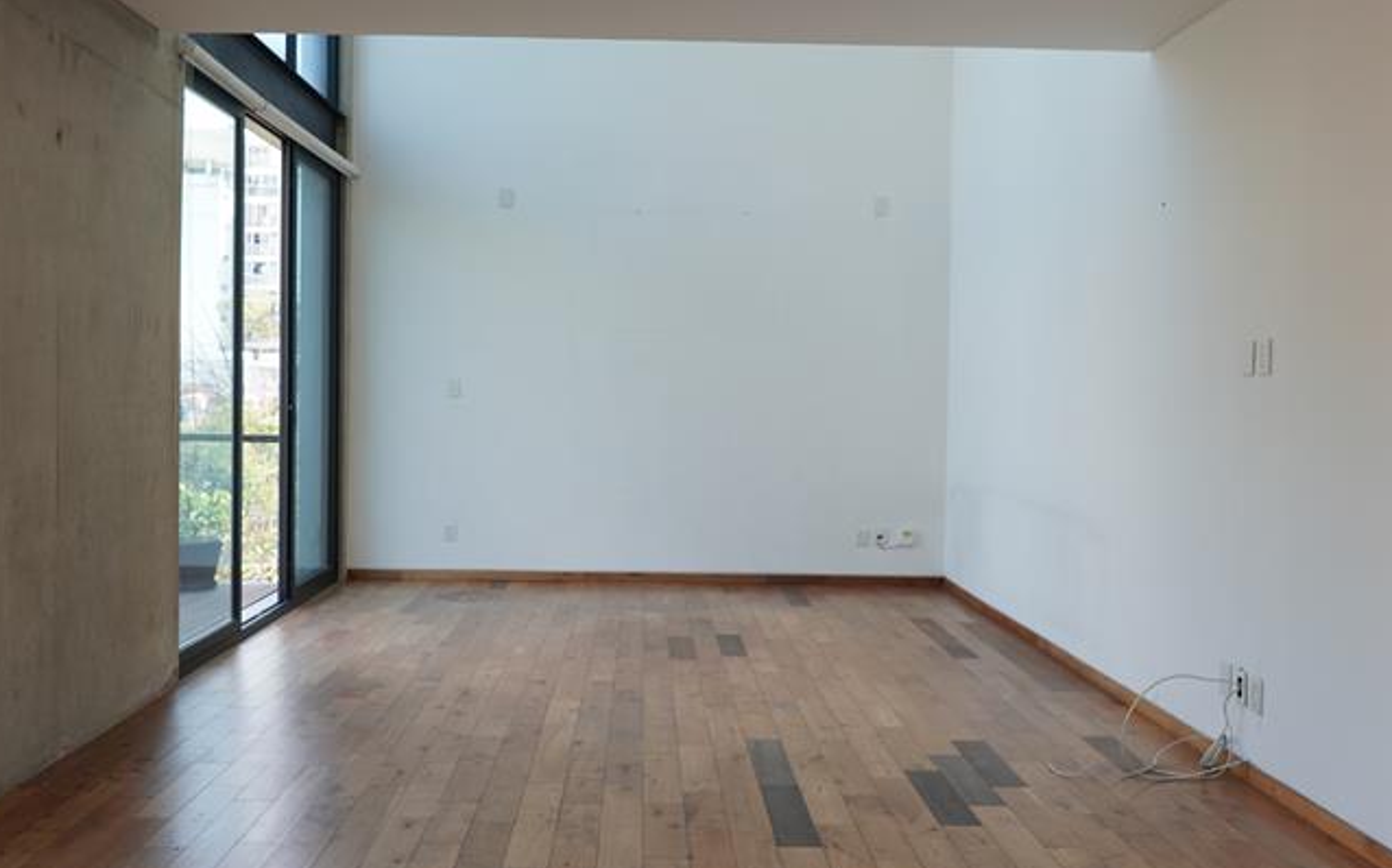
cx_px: 668
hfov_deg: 53.0
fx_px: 1396
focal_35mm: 37
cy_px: 423
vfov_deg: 34.6
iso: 100
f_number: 3.5
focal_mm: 15
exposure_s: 1/125
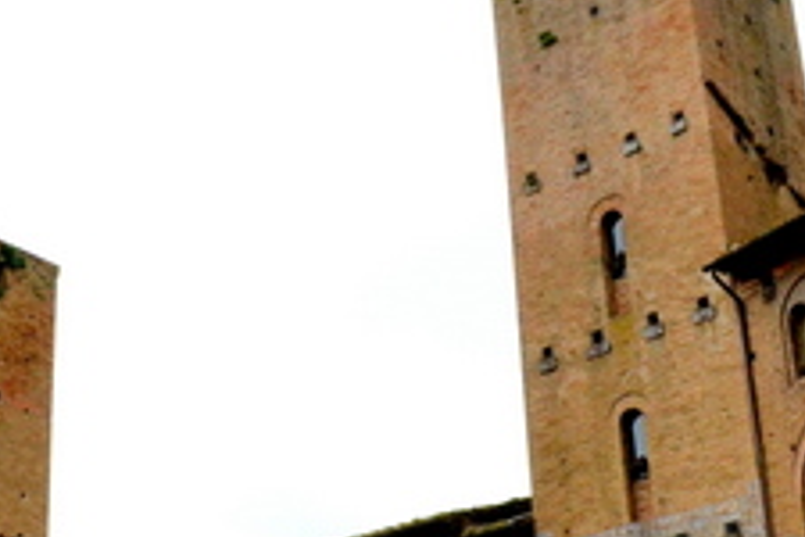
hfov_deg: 27.7
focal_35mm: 72
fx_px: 1610
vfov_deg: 18.9
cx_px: 197
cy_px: 347
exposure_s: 1/500
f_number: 10
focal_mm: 18
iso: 1600
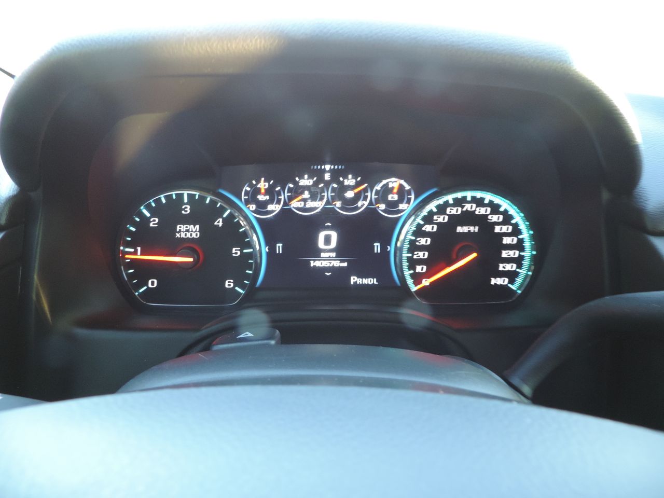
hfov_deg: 71.6
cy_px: 249
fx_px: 460
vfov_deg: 56.8
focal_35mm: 24
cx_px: 332
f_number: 3
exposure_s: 1/20
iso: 400
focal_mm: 4.3
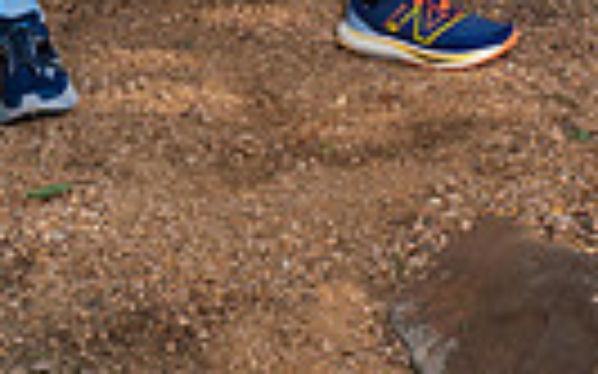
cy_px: -595
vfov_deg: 7.6
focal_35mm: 159
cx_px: 40
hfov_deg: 13.0
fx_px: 2590
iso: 320
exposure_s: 1/200
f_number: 7.1
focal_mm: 46
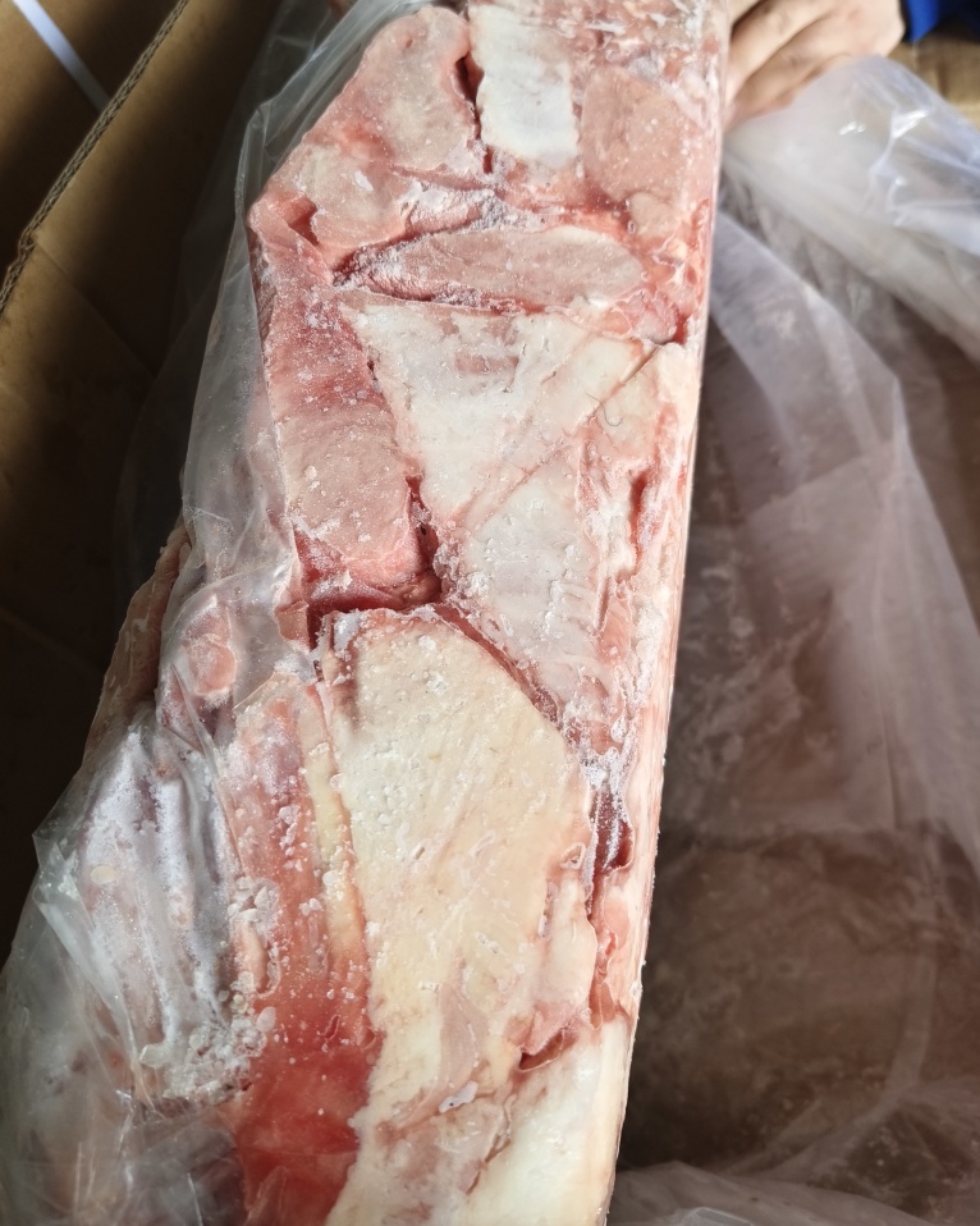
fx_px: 907
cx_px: 491
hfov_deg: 56.8
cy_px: 547
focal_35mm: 25
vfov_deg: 67.9
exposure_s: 1/100
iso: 451
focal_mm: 5.6
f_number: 1.88
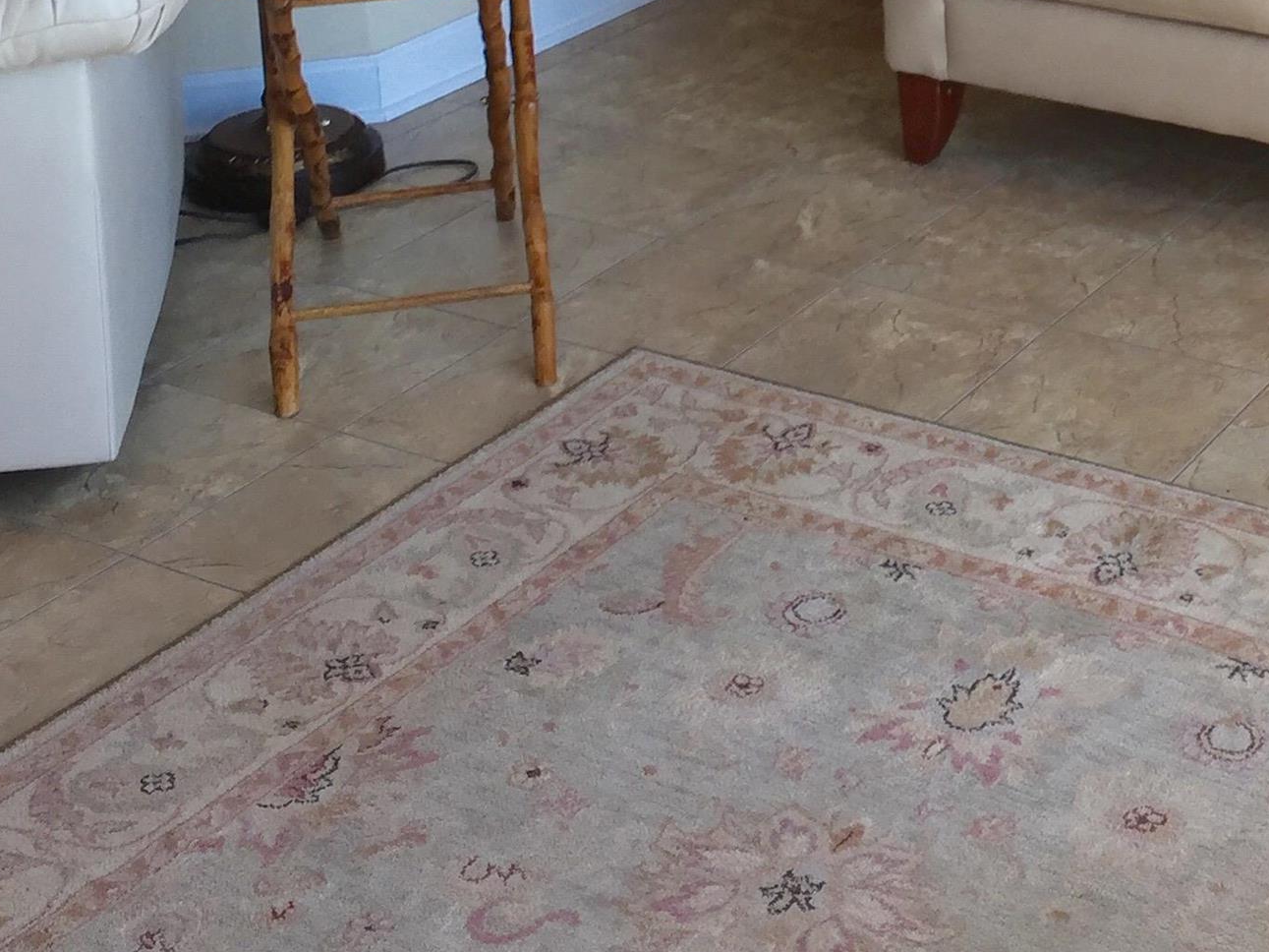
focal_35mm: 69
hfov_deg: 27.6
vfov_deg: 20.1
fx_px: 2529
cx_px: 1022
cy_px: -165
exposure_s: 1/150
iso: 32
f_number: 2.2
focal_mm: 4.15
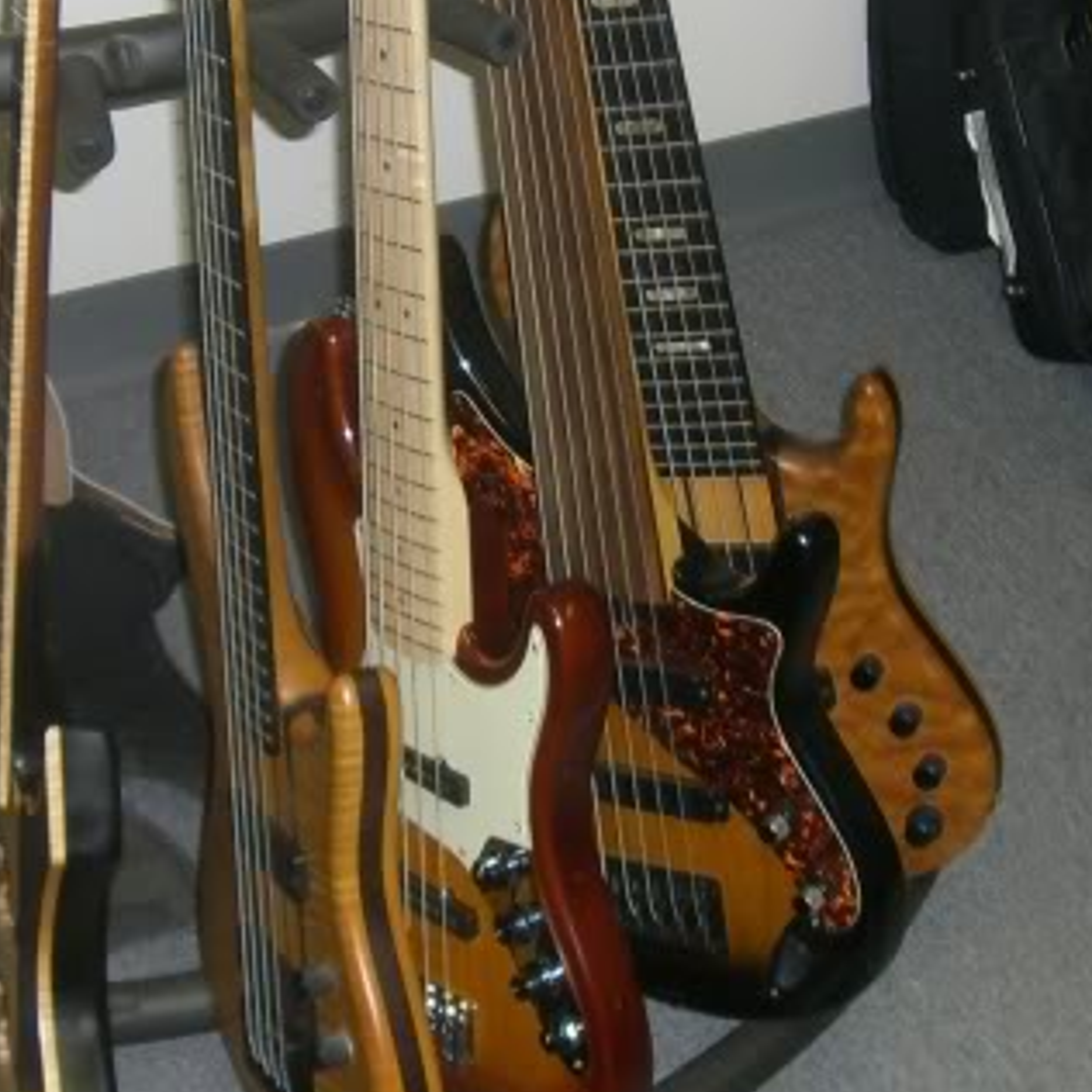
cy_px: 249
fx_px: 3034
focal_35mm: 85
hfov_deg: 20.4
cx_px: 453
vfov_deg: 20.2
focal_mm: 6.2
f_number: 2.7
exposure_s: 1/60
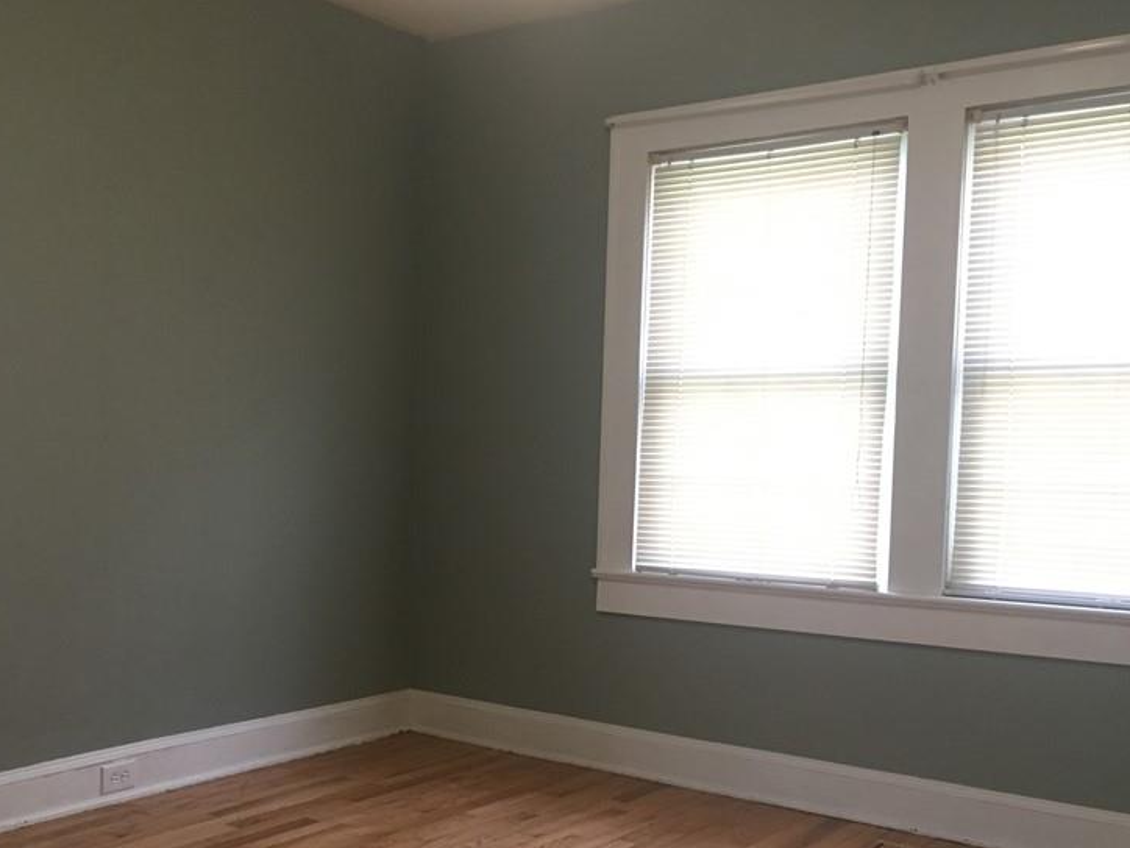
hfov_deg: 45.3
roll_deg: -1.7
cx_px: 409
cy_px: 523
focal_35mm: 41
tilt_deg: -1.9
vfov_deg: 35.0
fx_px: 1338
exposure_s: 1/30
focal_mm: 4.15
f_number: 2.2
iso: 100
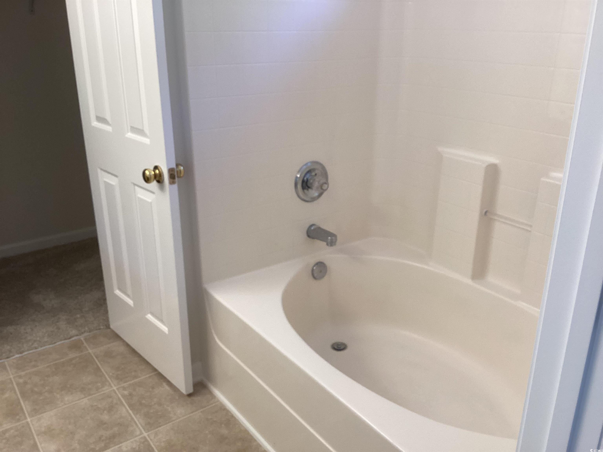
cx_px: 302
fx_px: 540
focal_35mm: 31
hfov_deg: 58.4
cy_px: 226
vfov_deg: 45.4
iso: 80
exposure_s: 1/60
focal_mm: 3.3
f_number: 2.4
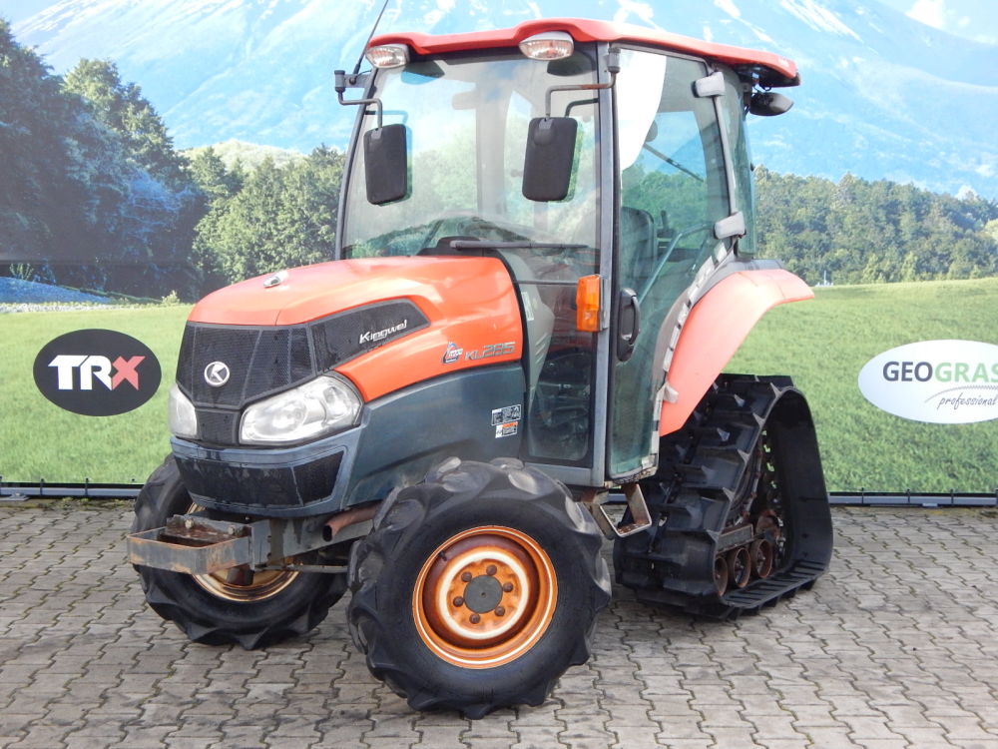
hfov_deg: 39.7
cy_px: 374
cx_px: 499
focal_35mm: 48
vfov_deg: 30.3
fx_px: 1384
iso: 400
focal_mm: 8.6
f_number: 3.7
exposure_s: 1/250
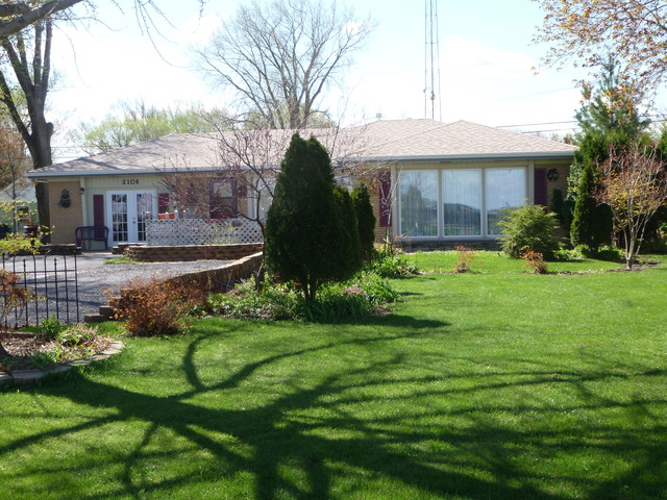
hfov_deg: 38.9
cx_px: 334
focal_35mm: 49
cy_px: 250
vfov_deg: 29.7
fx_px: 944
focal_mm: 8.7
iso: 100
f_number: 4.1
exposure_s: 1/250
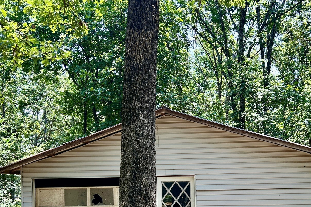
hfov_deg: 45.1
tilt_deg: +0.4
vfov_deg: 30.1
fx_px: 371
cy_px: 180
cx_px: 190
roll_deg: +0.8
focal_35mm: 43
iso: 50
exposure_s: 1/376
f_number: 1.5
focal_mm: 5.7
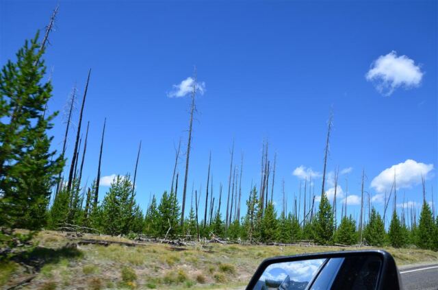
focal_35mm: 27
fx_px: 328
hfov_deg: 67.5
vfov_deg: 47.7
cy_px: 145
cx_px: 219
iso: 200
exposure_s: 1/400
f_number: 10
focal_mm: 18
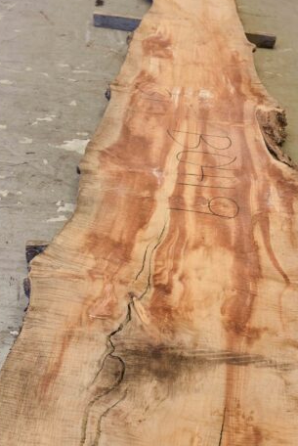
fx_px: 520
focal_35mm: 42
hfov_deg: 31.9
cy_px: 239
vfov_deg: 46.3
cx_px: 181
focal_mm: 32
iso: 400
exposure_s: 1/160
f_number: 6.3
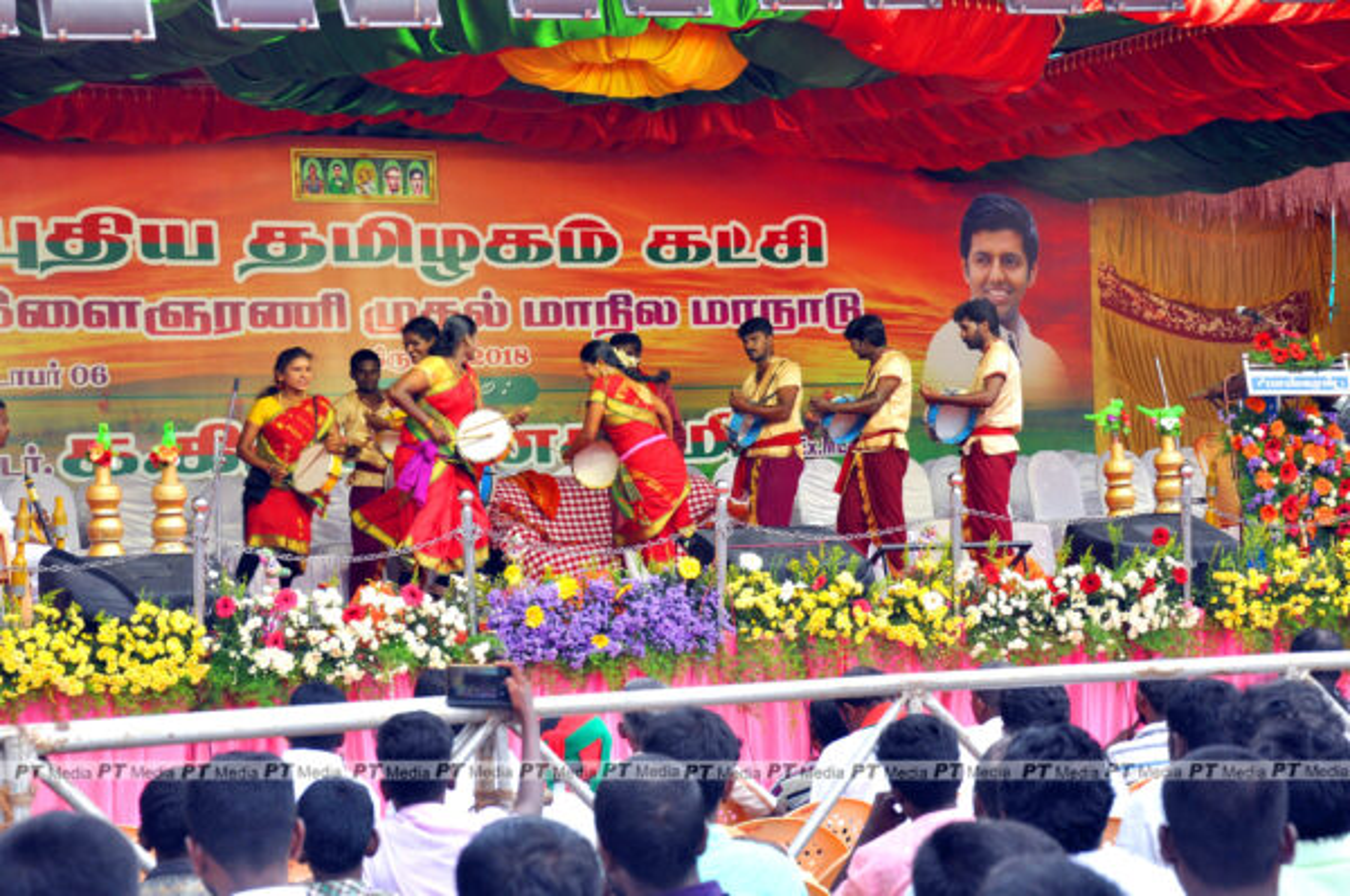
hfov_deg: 20.6
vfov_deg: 13.8
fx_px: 3707
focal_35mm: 99
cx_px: 675
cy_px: 448
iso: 400
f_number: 7.1
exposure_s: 1/125
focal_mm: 66
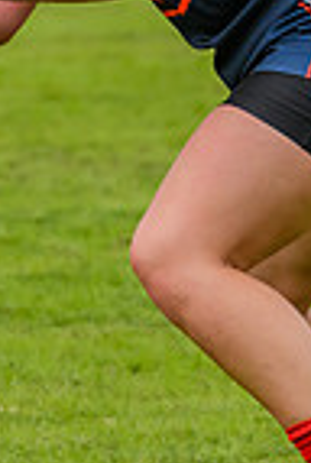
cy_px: 78
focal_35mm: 1561
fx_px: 20129
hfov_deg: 0.9
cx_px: 159
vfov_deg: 1.3
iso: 800
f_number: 5.6
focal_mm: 310
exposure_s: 1/1600
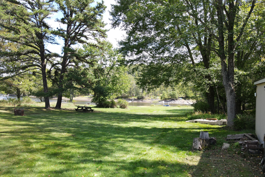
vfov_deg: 51.2
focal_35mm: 25
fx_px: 184
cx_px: 132
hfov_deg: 71.5
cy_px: 98
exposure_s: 1/125
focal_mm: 4.5
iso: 100
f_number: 2.8
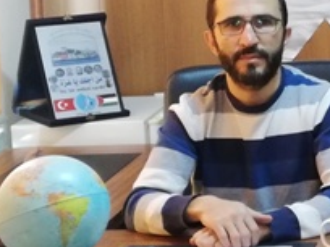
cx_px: 495
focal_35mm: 135
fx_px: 1287
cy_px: 48
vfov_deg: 10.9
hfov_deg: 13.7
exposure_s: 1/25
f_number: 2.2
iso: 400
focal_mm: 3.81
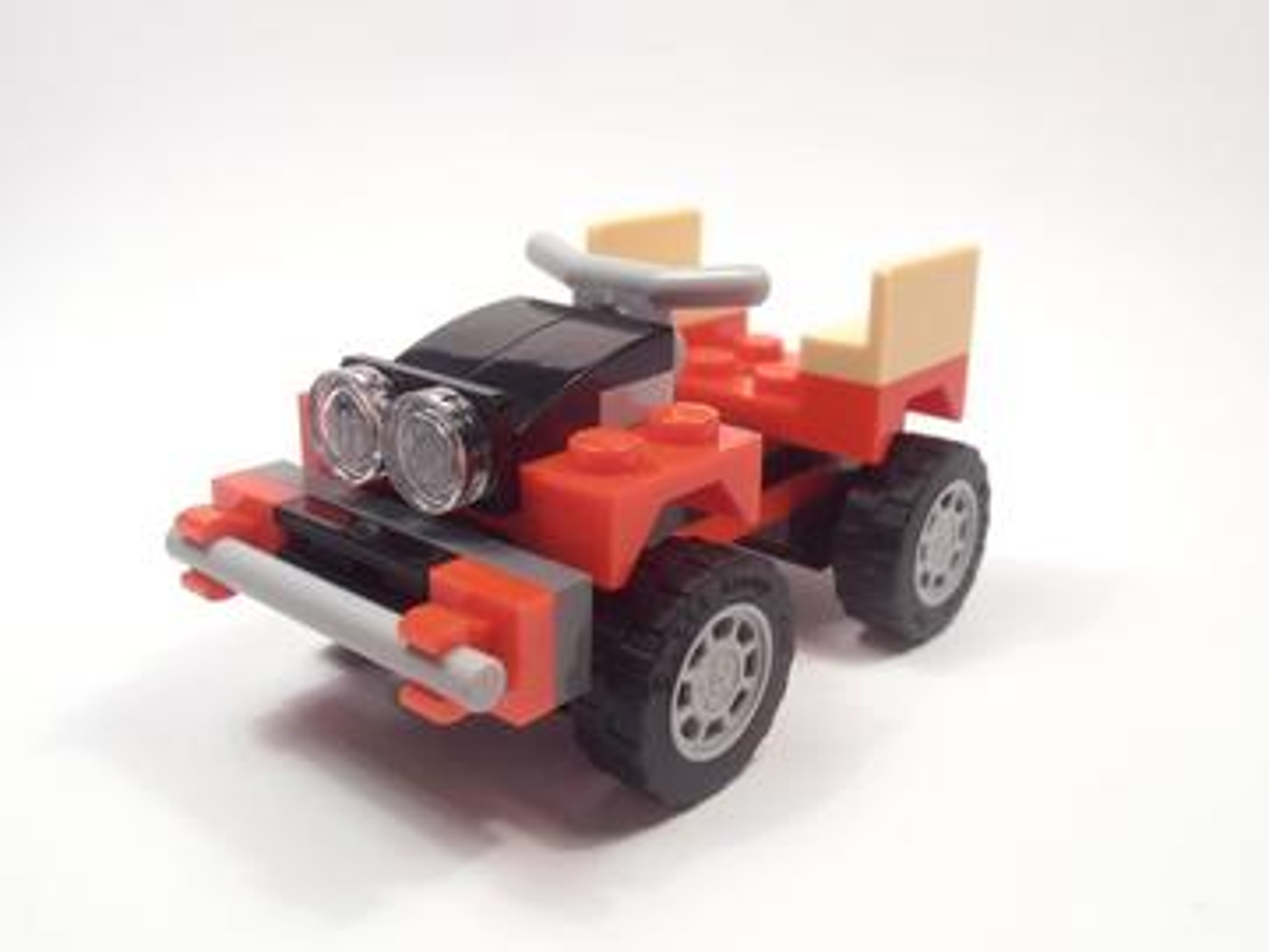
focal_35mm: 37
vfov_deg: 38.7
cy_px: 476
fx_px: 1356
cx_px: 634
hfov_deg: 50.1
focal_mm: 6.61
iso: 80
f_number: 3.9
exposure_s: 1/60
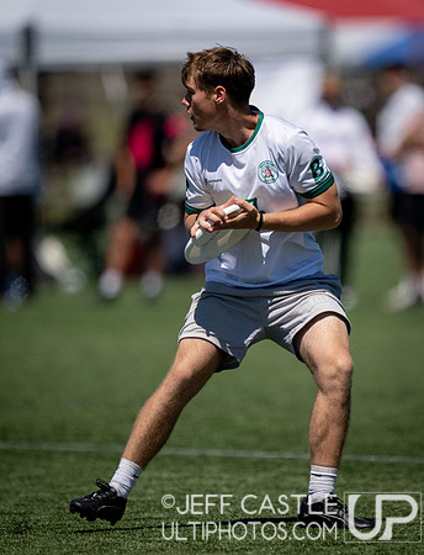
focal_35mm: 619
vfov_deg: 3.2
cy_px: 258
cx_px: 284
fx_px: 9987
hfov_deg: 2.4
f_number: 2.8
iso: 64
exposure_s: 1/3200
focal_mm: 400
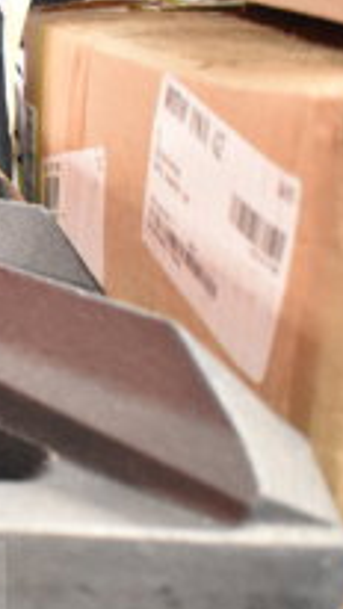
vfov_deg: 22.7
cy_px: 448
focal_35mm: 93
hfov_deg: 11.7
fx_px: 1502
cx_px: -328
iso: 2000
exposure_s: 1/30
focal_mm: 20
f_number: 3.5
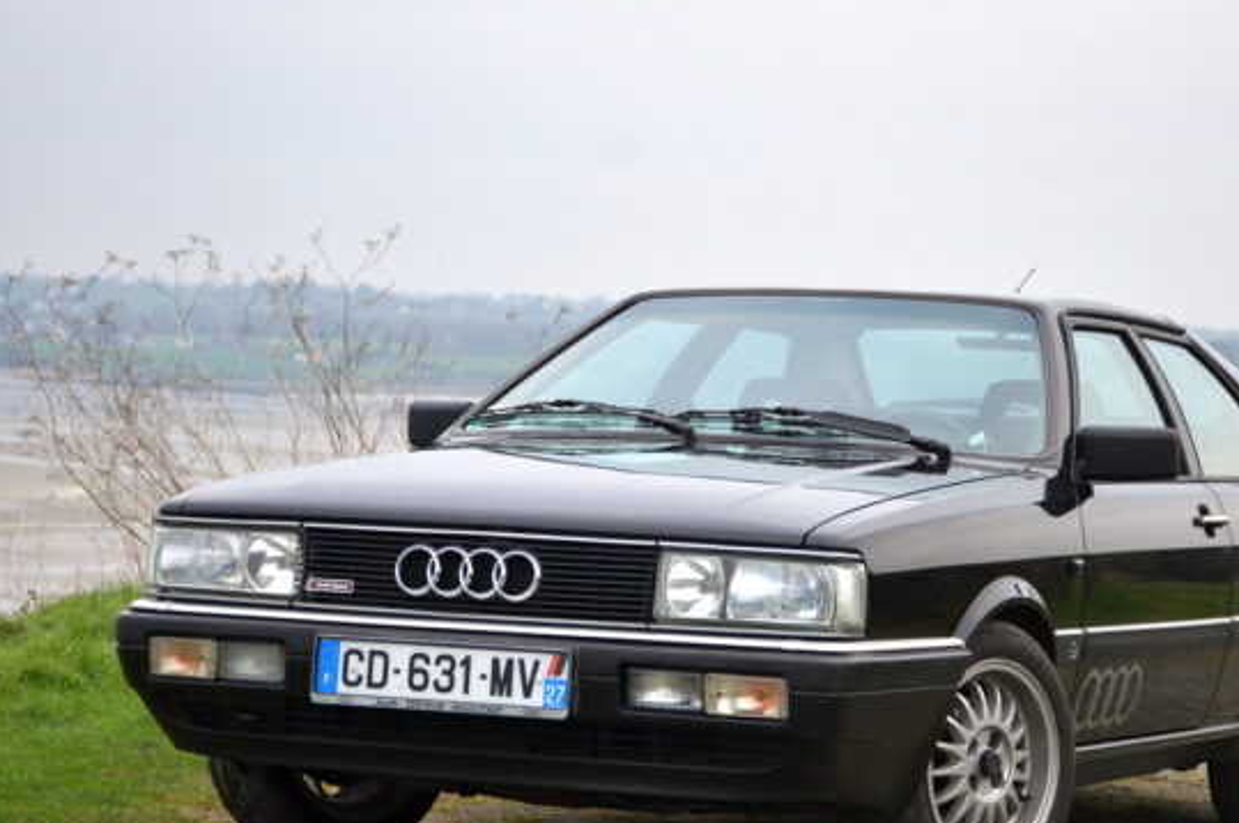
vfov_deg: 12.5
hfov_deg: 18.8
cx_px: 722
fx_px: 3747
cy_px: 508
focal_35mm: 109
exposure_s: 1/500
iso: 640
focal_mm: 56
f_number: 5.6
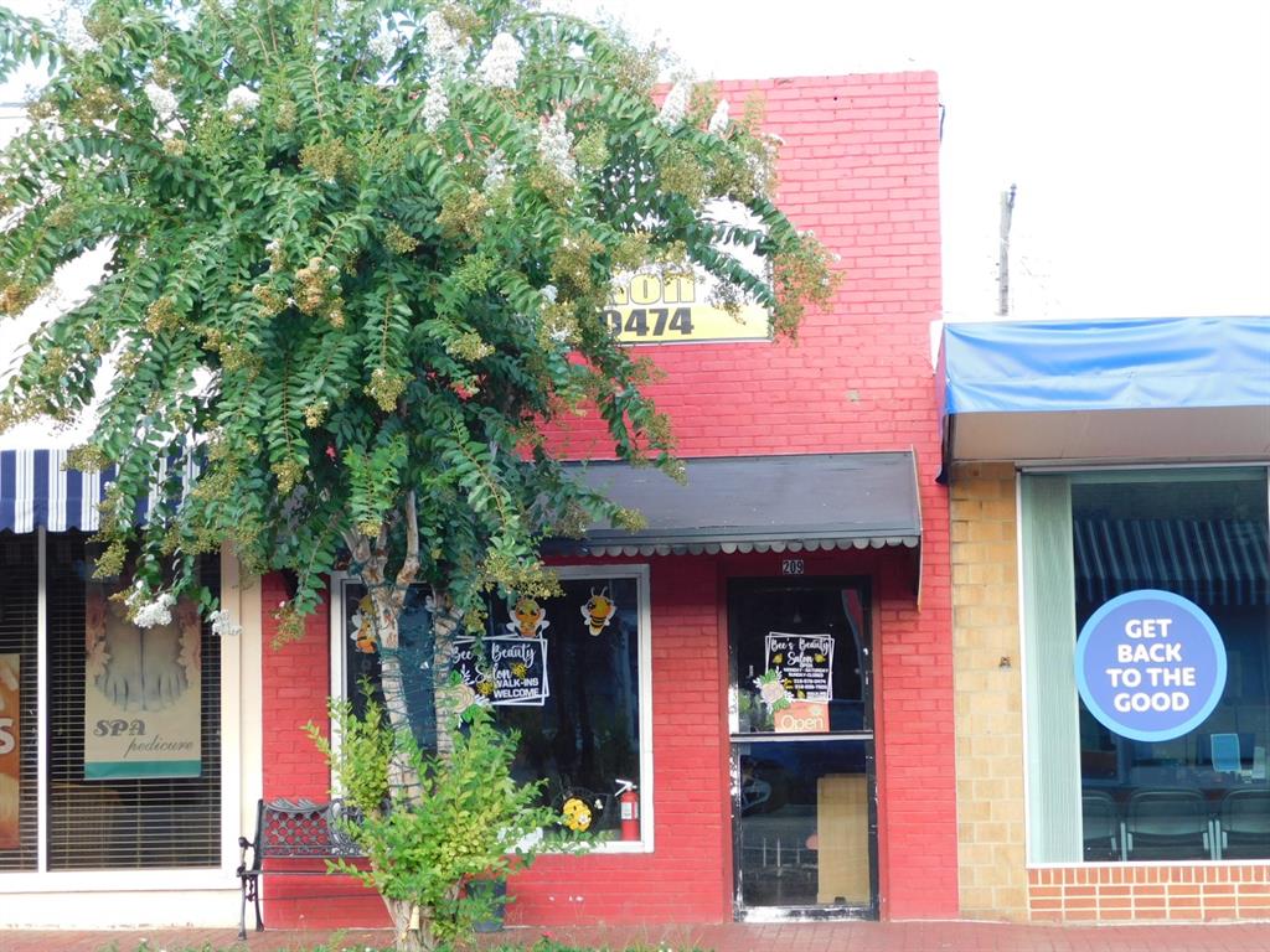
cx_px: 635
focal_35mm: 71
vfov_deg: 20.7
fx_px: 2605
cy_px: 476
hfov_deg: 27.4
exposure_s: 1/50
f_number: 4.3
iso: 125
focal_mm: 12.6
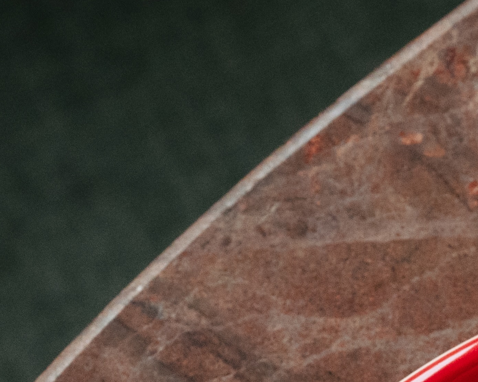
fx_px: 7286
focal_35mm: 515
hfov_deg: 3.8
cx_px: 542
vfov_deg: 3.0
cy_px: 924
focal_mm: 93
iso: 1250
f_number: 9
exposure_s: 1/100
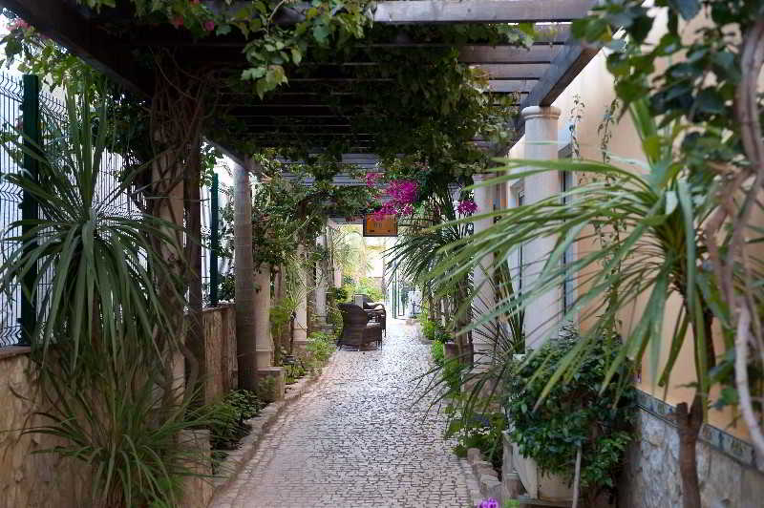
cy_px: 254
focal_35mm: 48
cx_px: 382
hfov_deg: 41.1
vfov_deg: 28.0
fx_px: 1018
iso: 200
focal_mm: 48
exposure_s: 1/30
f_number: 3.5
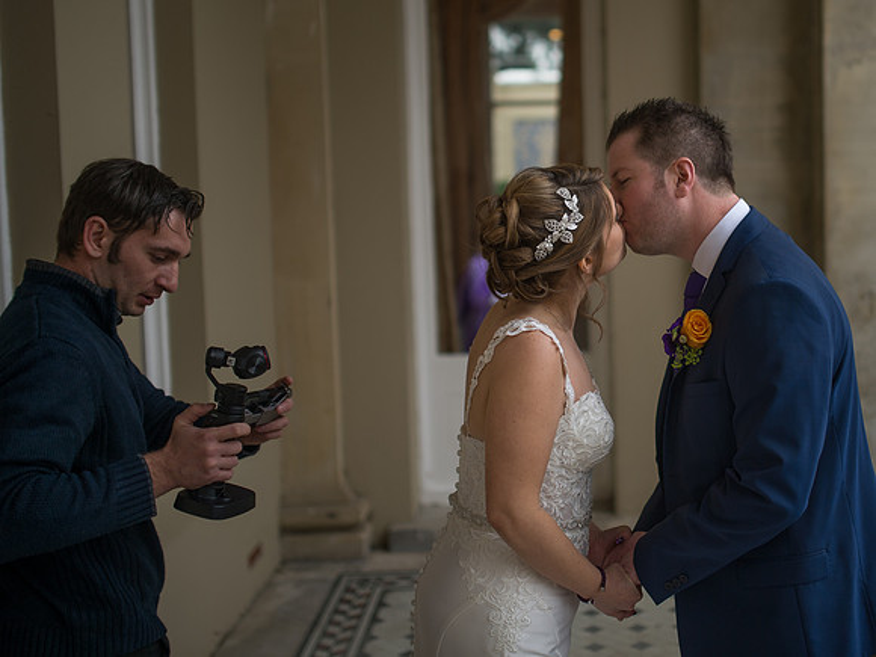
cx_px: 605
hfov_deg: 39.5
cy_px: 246
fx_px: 1199
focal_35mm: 47
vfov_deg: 30.5
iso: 125
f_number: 1.4
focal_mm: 35
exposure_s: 1/250
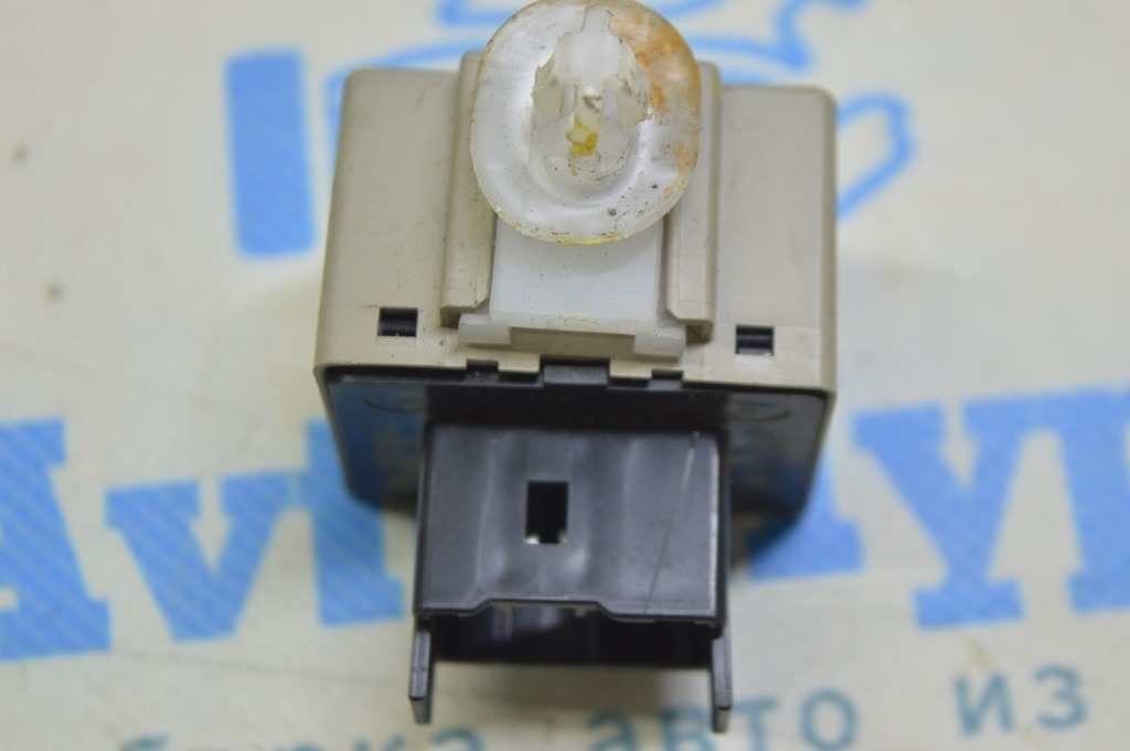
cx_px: 565
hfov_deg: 24.6
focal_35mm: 82
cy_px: 376
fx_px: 2587
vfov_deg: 16.5
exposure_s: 1/20
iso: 400
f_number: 5.6
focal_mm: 55
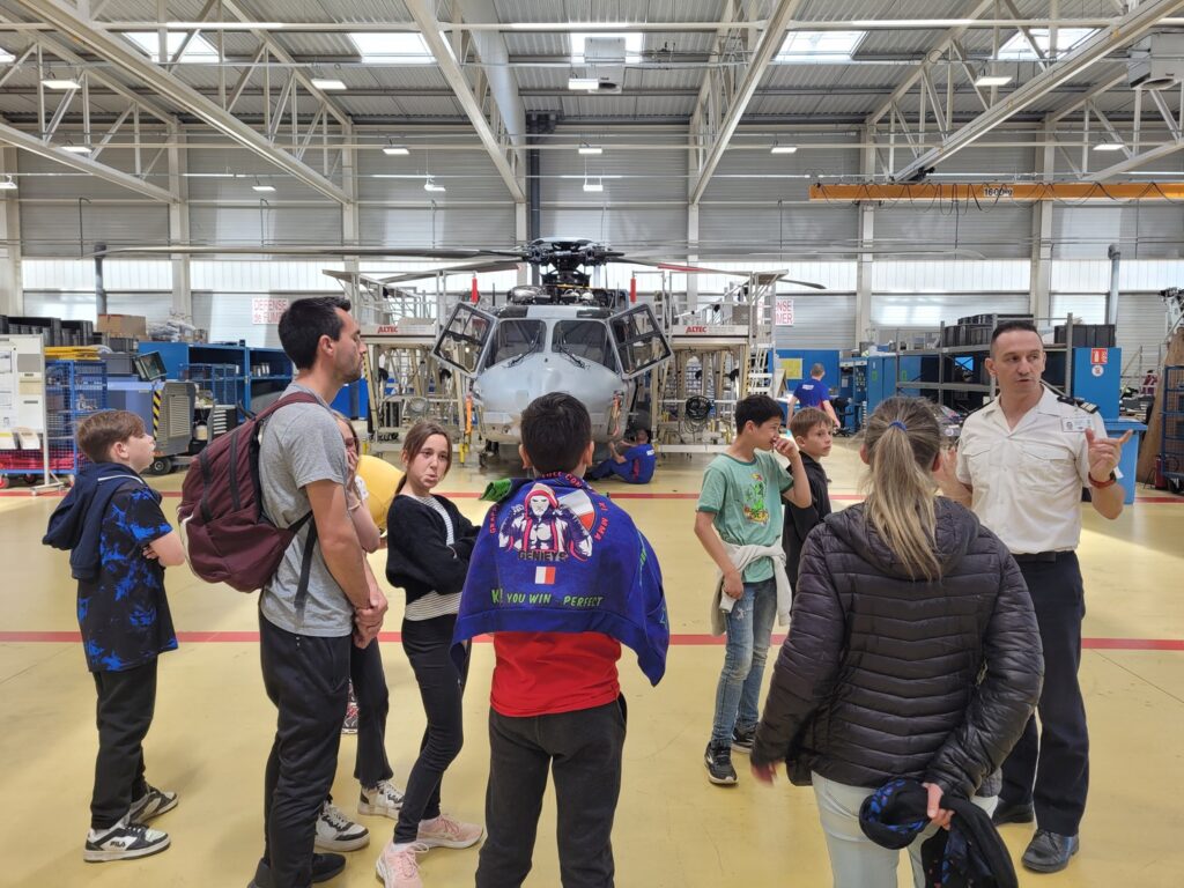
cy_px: 444
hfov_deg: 67.3
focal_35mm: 26
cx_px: 592
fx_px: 889
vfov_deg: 53.1
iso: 40
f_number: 1.8
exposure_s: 1/104
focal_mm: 5.4
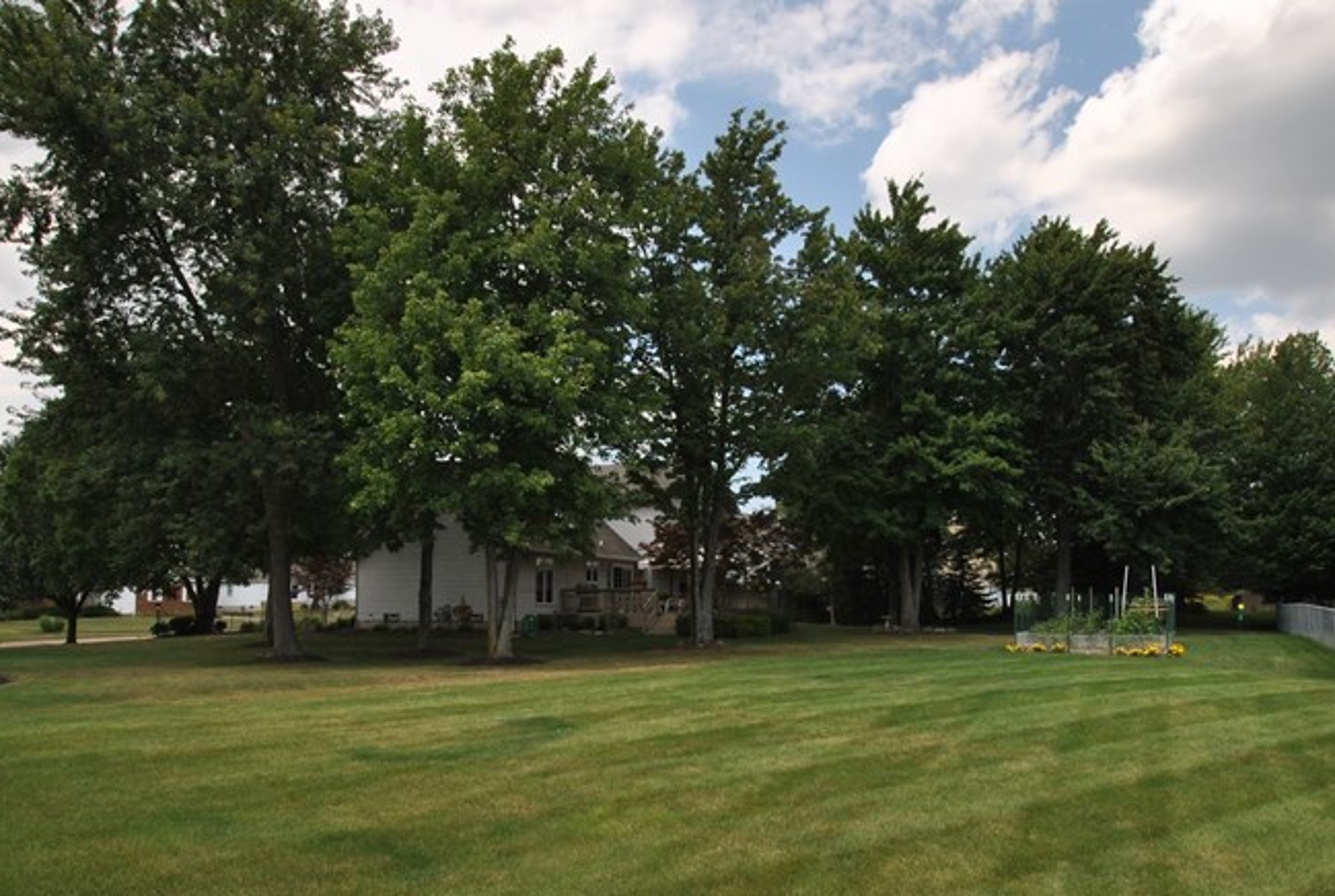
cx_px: 646
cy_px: 565
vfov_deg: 50.9
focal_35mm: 25
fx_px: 929
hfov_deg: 71.4
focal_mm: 10
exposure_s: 1/200
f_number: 9
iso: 100
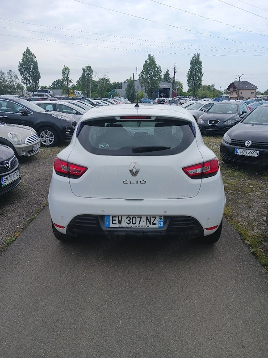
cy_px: 179
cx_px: 134
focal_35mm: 27
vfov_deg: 65.3
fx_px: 279
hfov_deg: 51.4
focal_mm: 4
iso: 20
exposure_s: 1/238
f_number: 1.8
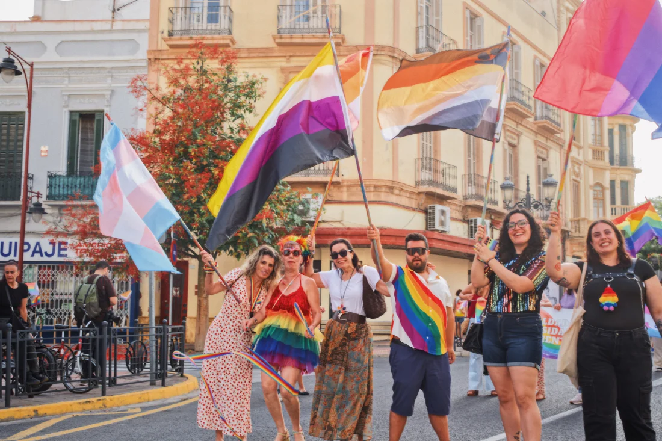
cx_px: 331
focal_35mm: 41
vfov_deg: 32.6
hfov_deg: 47.4
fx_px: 754
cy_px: 220
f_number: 5
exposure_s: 1/180
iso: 160
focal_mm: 27
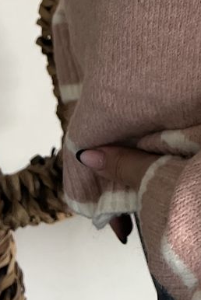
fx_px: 936
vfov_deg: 15.7
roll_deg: +1.5
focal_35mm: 112
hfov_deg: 11.5
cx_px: 336
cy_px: -231
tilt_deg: -17.3
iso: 125
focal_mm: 5.7
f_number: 1.5
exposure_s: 1/121
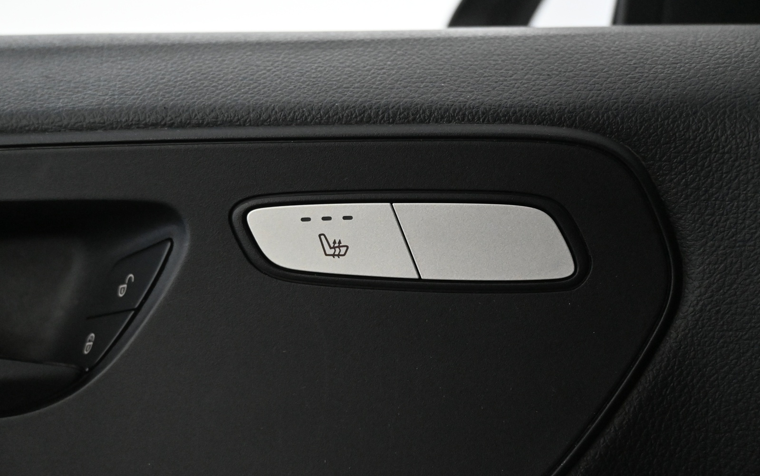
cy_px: 239
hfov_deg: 58.9
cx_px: 377
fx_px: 674
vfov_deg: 38.9
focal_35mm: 33
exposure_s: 1/80
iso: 6400
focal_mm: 21
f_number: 4.5
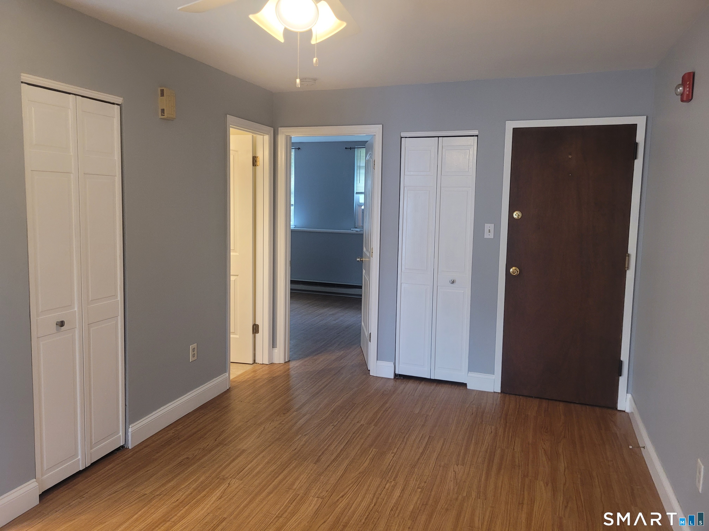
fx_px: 533
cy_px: 266
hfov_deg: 67.3
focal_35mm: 26
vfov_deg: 53.1
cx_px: 354
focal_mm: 5.4
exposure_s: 1/60
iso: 160
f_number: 1.8
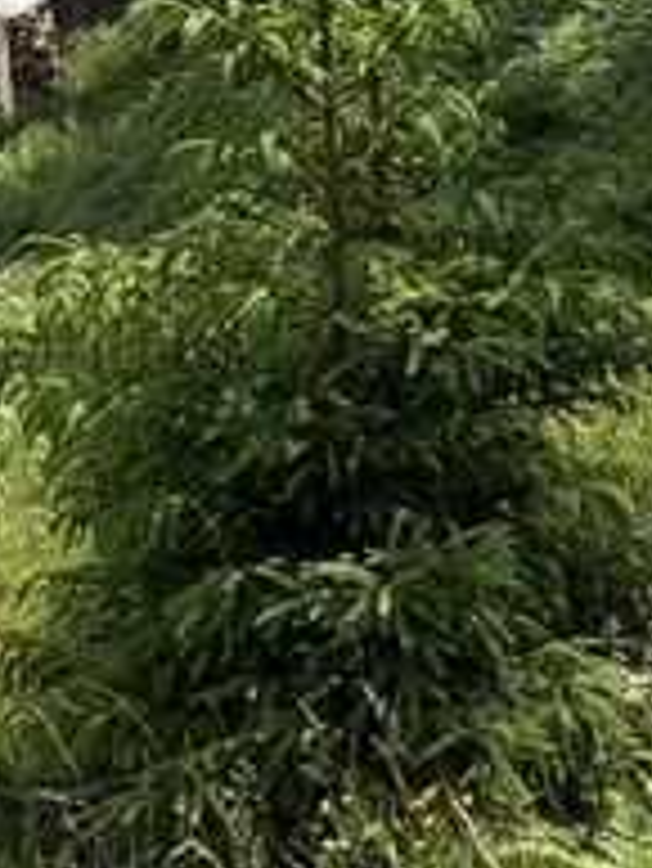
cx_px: -679
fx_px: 3462
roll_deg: +2.3
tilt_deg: -2.5
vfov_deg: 13.4
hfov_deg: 9.9
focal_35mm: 138
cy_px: -495
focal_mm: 5.96
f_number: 1.6
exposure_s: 1/5348
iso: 50
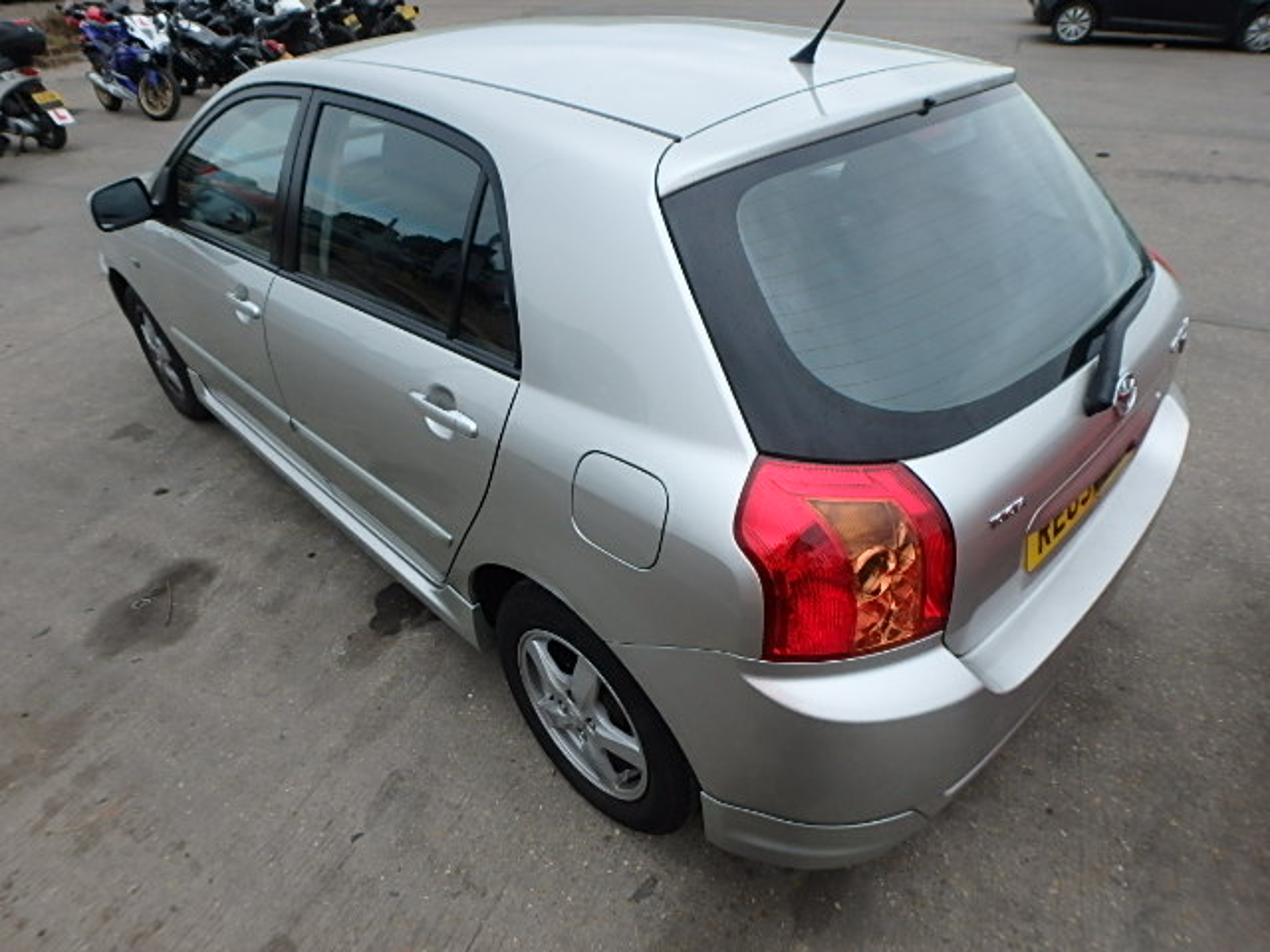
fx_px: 770
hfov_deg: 79.0
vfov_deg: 63.4
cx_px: 635
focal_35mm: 21
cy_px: 476
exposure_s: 1/400
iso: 125
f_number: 3.5
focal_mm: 3.7
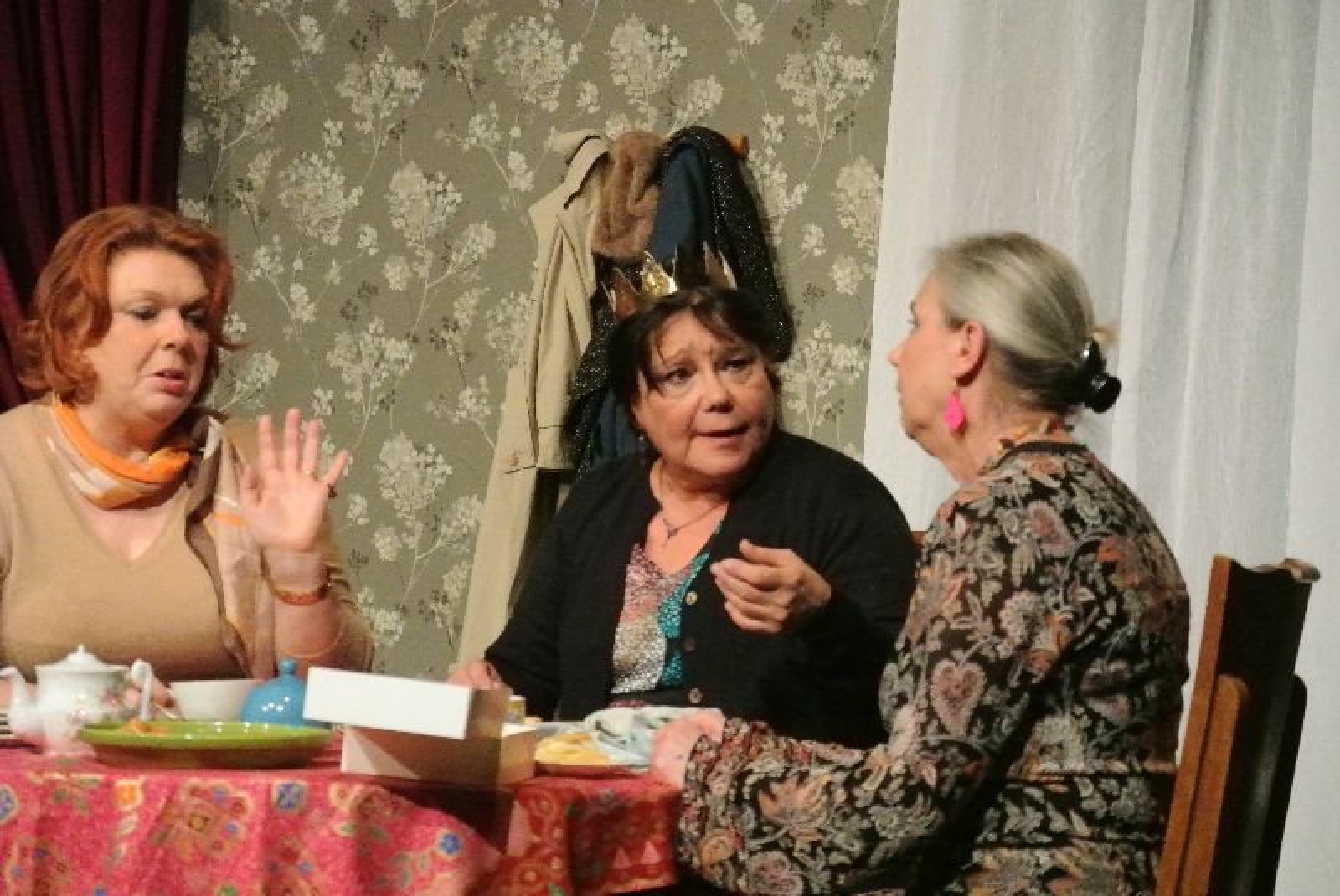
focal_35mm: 148
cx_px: 670
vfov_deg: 9.3
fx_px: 5514
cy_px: 448
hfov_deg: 13.9
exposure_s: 1/320
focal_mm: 55.1
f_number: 4.2
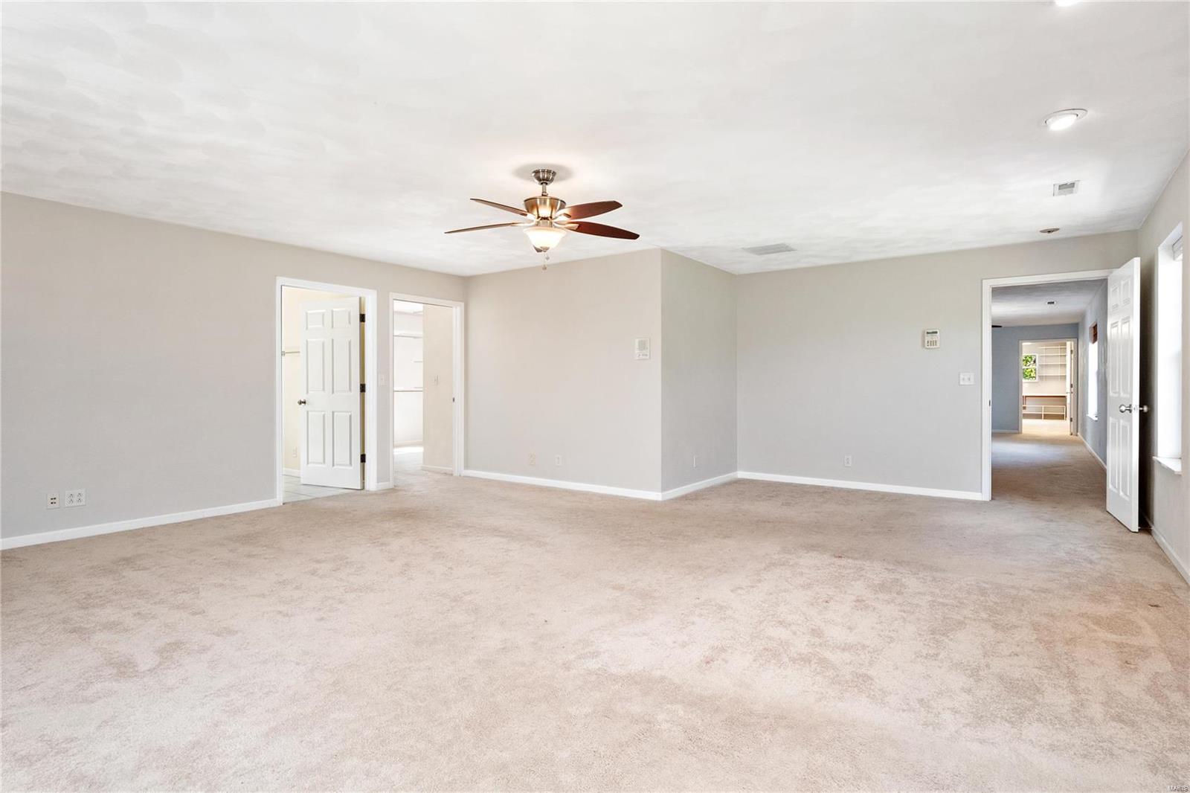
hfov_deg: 90.0
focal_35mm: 18
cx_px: 595
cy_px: 396
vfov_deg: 67.4
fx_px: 595
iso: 400
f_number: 8
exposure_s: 1/6
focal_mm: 9
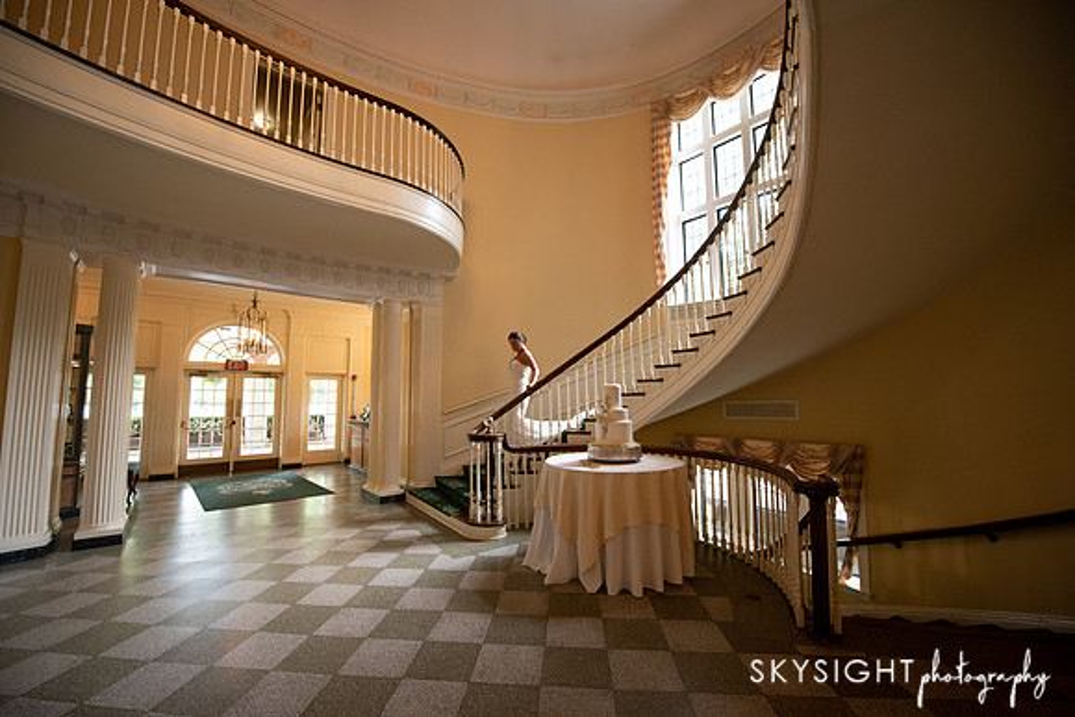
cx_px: 538
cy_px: 358
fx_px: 418
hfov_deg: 104.2
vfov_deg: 81.2
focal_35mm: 14
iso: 1000
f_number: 2.8
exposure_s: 1/200
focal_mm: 14
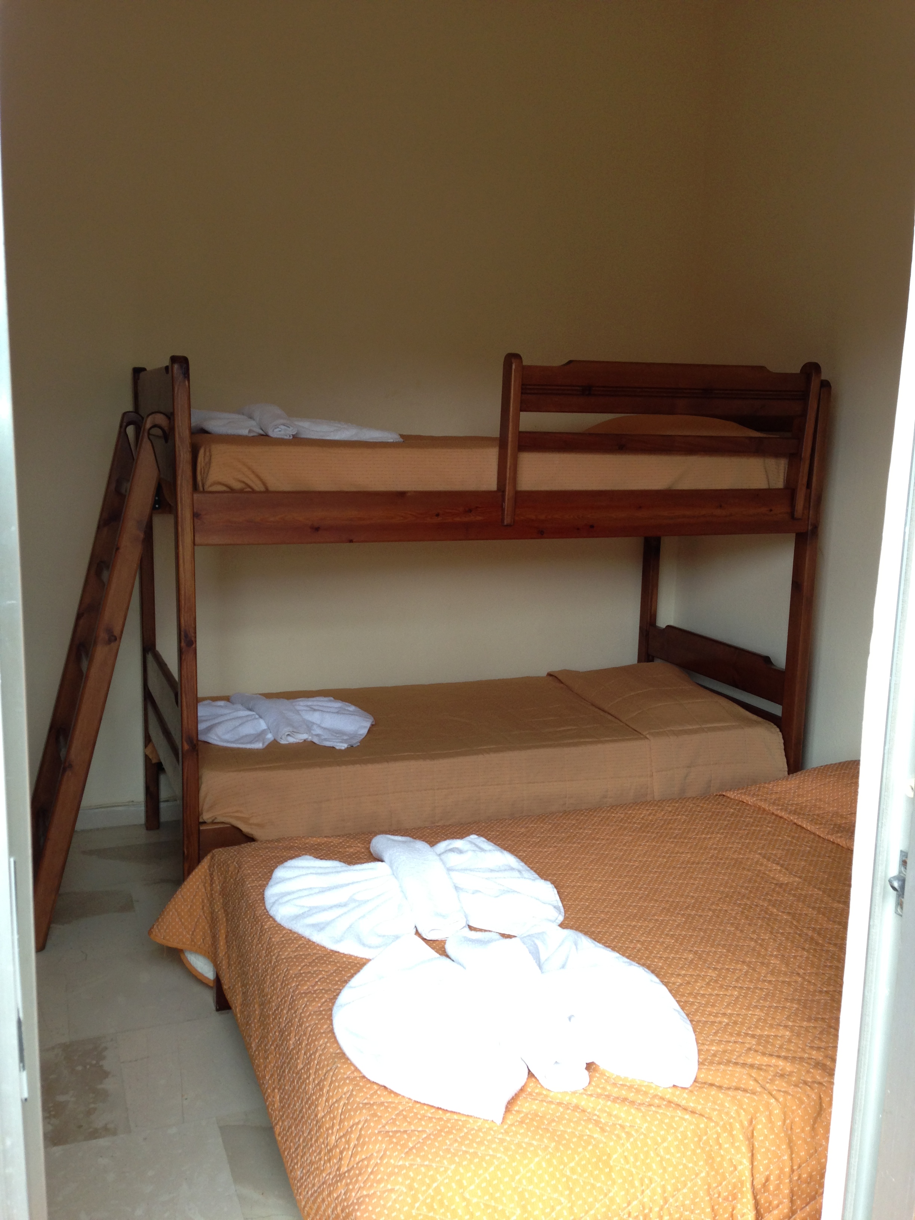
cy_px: 610
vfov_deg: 55.4
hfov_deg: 42.9
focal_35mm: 33
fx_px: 1163
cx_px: 458
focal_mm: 4.13
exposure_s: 1/120
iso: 64
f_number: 2.4
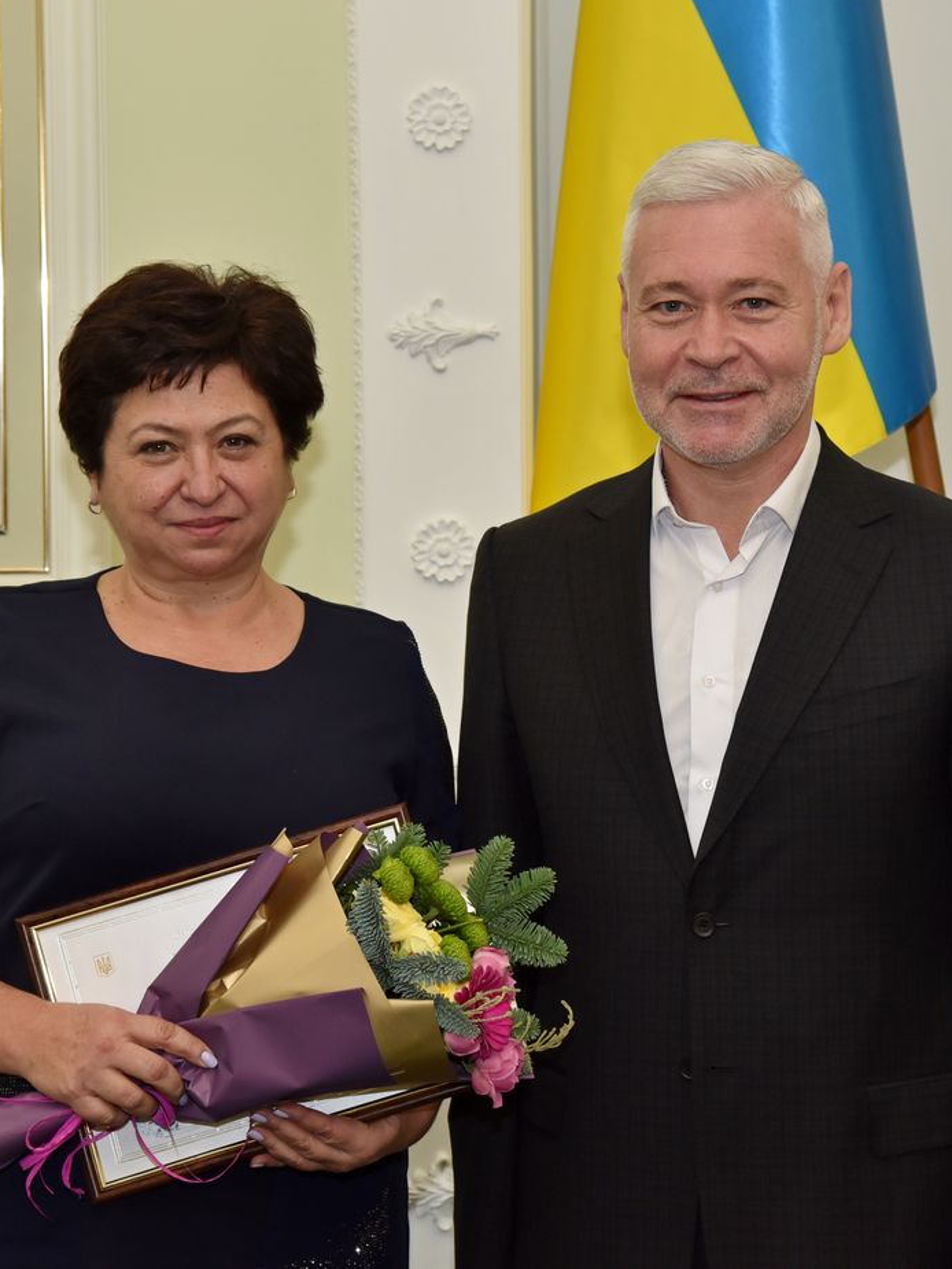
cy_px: 630
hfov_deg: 15.4
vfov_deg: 20.4
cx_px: 513
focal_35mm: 96
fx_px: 3519
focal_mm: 66
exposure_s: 1/200
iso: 800
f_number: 4.5
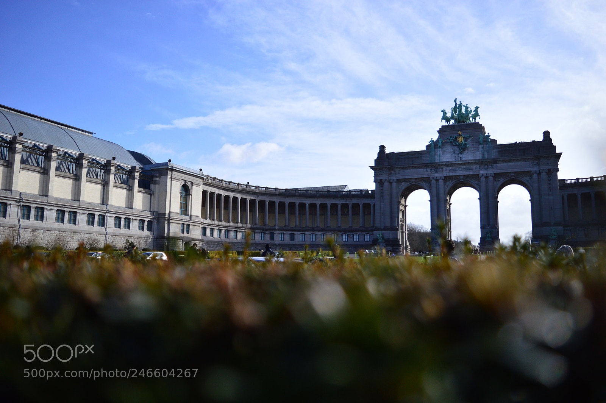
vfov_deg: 47.9
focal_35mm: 27
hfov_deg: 67.4
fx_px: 454
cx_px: 303
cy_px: 202
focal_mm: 18
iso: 400
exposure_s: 1/4000
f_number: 4
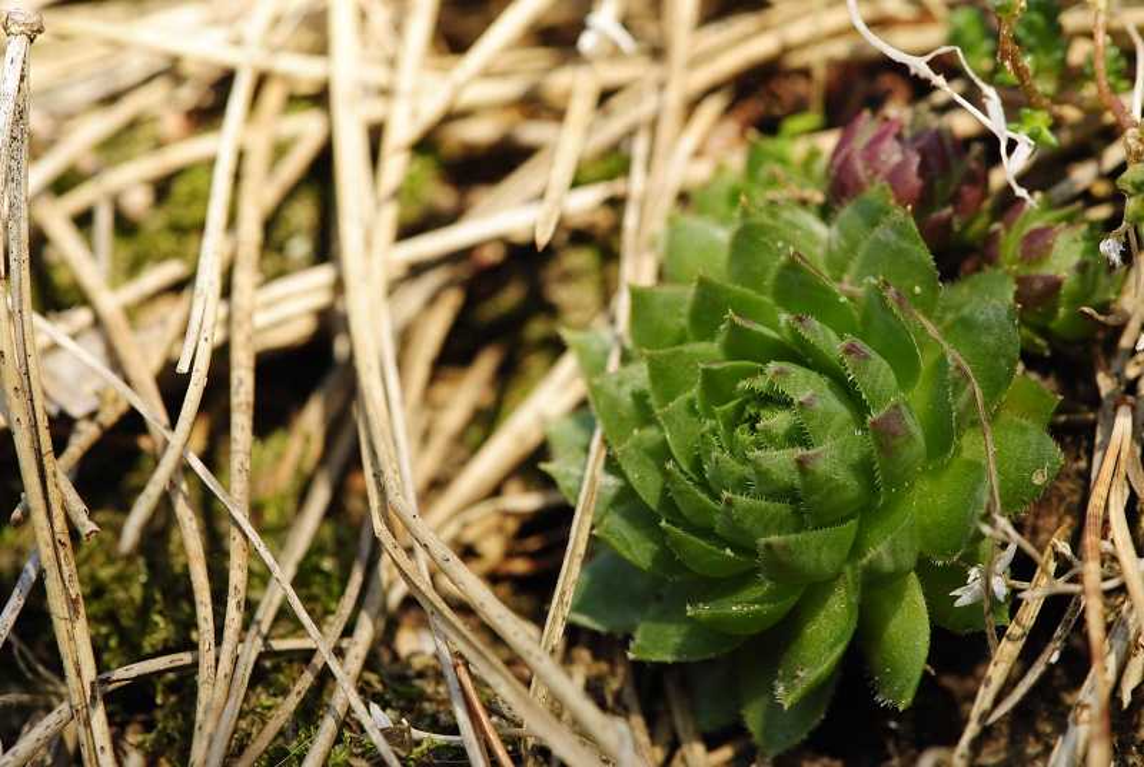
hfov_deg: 16.0
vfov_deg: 10.8
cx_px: 572
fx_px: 4058
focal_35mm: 128
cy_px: 384
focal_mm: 85
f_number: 8
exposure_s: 1/80
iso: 200
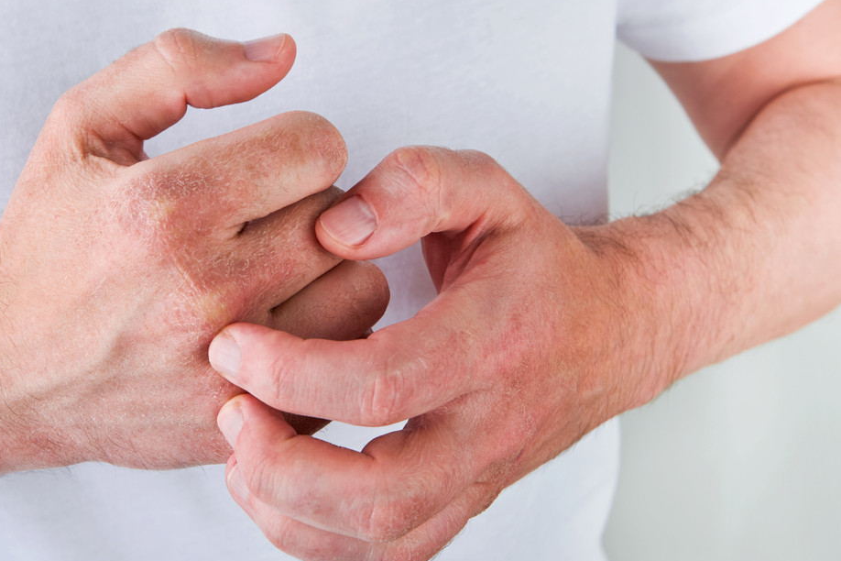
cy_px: 225
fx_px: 1308
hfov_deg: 35.5
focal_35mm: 56
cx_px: 318
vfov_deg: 24.2
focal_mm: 27.4
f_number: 6.4
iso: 160
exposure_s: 1/160
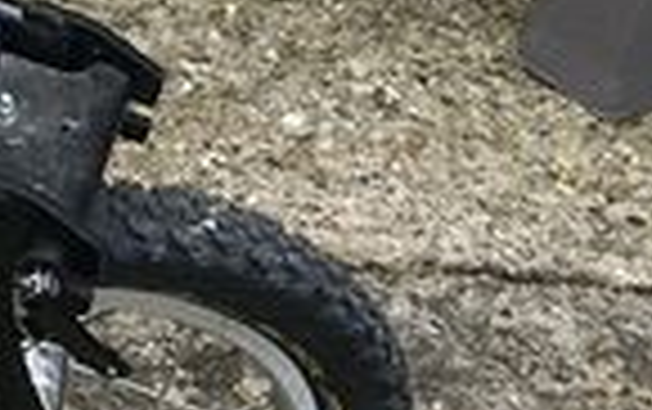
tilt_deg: -31.7
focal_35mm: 212
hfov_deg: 7.9
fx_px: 3771
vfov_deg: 5.8
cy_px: -861
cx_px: -1574
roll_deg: -1.9
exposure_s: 1/475
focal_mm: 4.15
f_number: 2.2
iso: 25
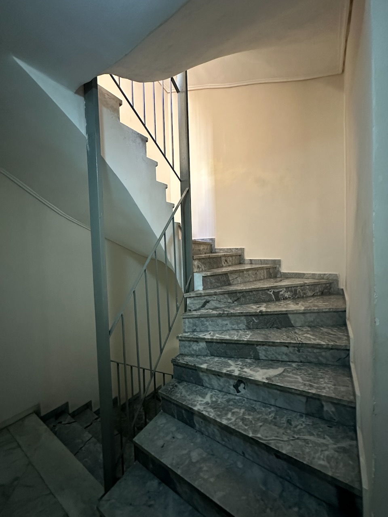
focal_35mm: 14
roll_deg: +1.1
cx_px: 194
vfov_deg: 102.1
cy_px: 258
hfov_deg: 85.7
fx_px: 209
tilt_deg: -2.7
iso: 800
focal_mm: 2.22
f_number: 2.2
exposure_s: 1/50
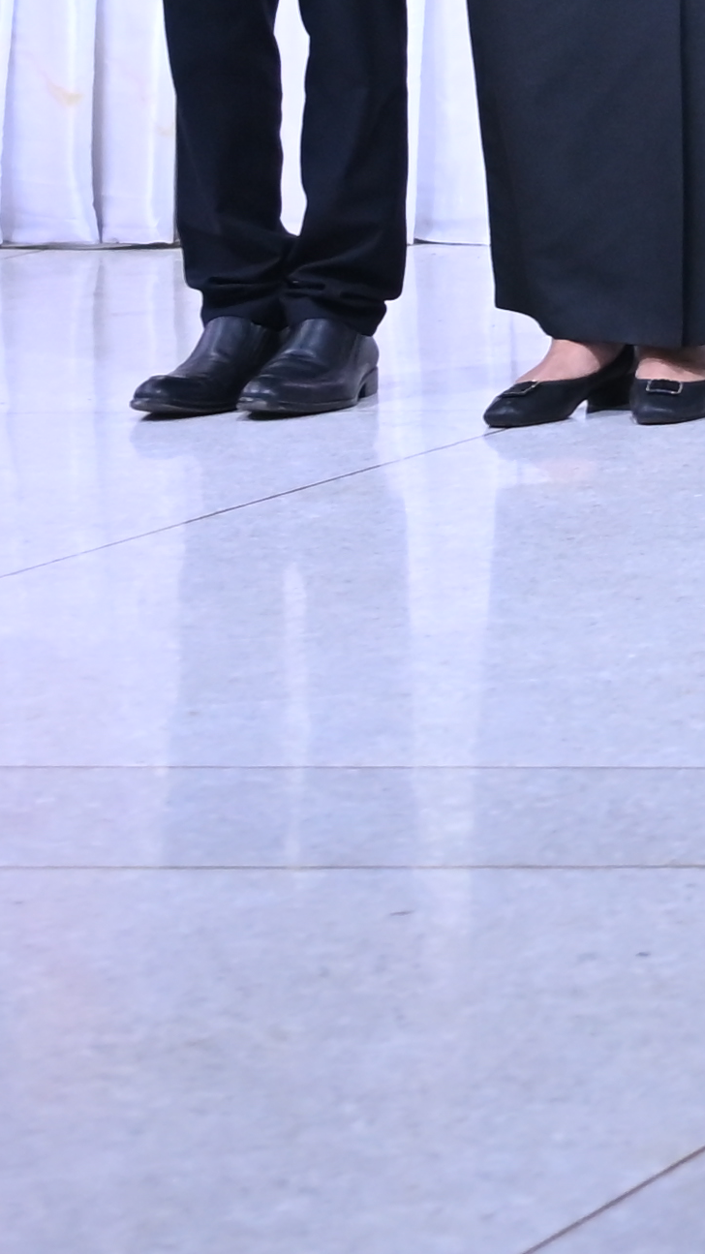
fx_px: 6018
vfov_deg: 11.4
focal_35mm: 181
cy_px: -603
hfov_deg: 5.8
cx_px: 2744
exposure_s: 1/250
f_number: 4
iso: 1000
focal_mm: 37
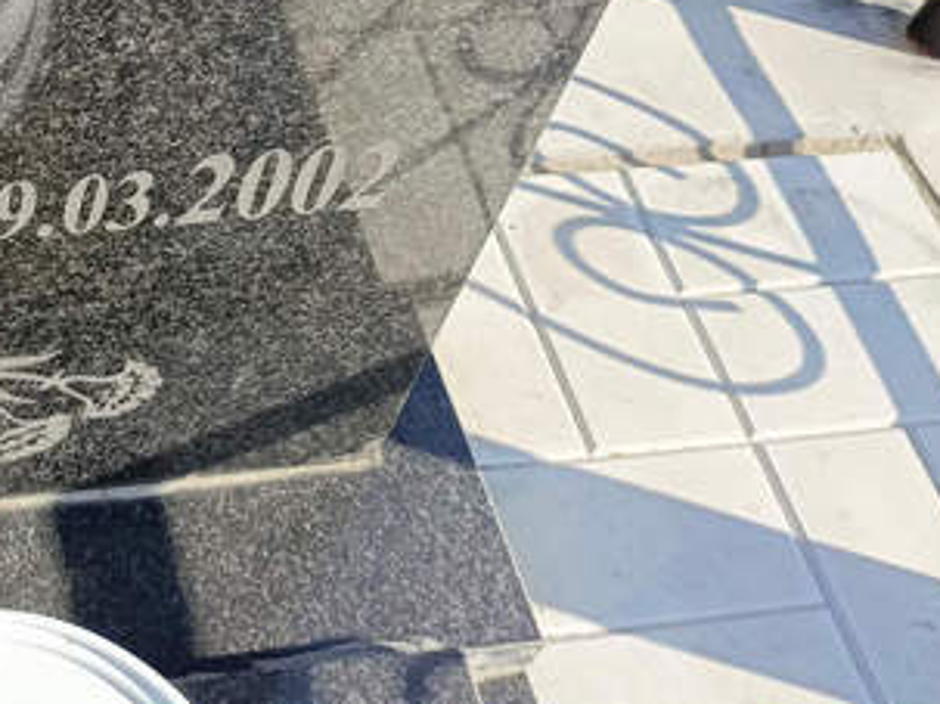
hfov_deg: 27.2
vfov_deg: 21.3
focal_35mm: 66
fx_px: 1792
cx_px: -62
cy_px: -31
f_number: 1.69
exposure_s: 1/703
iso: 114
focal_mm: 4.76
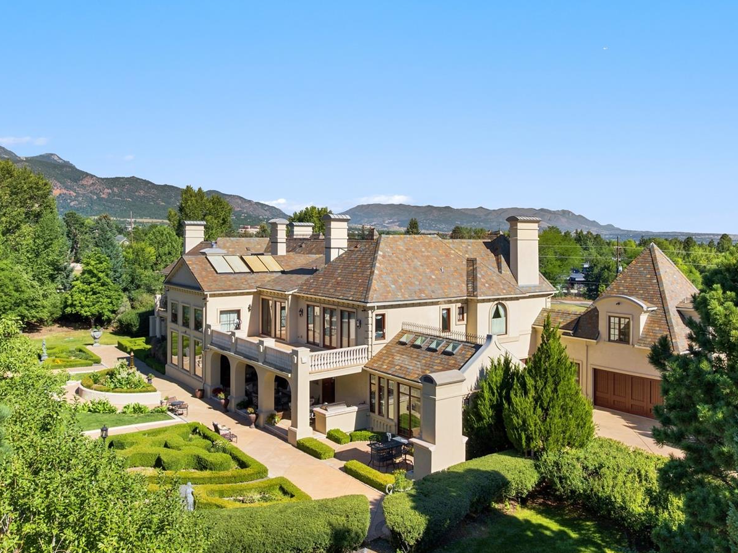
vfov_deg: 48.0
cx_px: 384
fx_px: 618
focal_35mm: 29
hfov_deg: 61.7
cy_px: 235
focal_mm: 12.29
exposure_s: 1/400
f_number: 10
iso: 100
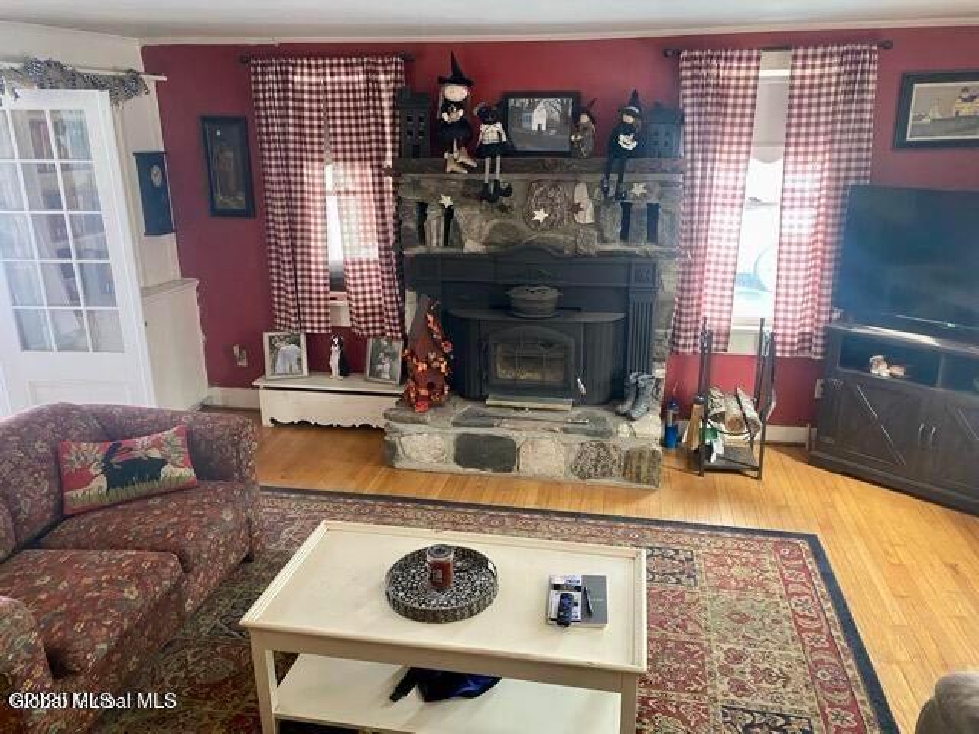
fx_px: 735
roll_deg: +0.7
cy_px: 367
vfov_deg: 53.1
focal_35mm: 26
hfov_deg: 67.3
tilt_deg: -19.4
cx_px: 490
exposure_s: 1/60
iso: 400
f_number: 1.8
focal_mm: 4.25
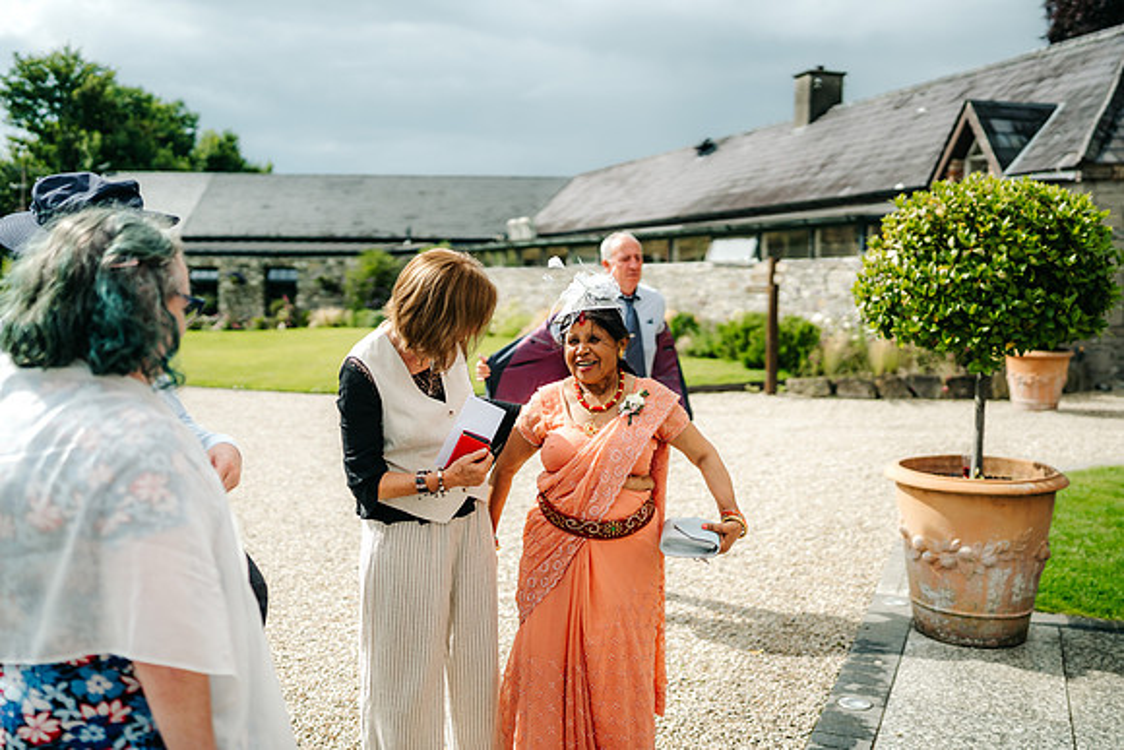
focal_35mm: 35
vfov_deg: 37.9
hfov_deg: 54.4
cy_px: 375
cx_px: 562
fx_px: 1093
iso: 100
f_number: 1.4
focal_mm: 35
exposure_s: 1/8000
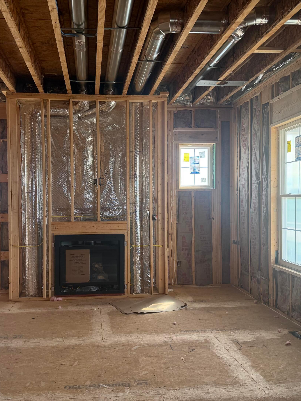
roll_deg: +1.8
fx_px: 383
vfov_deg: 55.4
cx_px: 124
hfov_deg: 42.8
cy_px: 206
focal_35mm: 33
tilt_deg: -0.5
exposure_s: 1/188
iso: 100
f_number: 1.78
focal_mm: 6.76
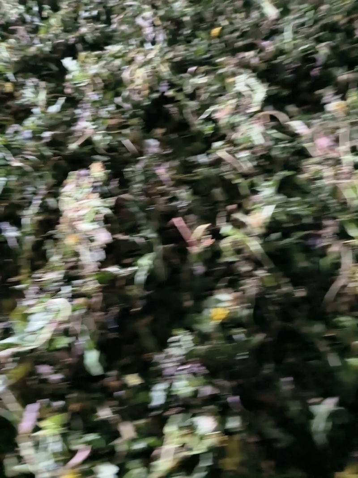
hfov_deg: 53.1
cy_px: 239
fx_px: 359
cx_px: 179
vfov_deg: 67.3
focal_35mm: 26
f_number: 1.8
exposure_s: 1/50.1
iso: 6400
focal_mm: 4.84
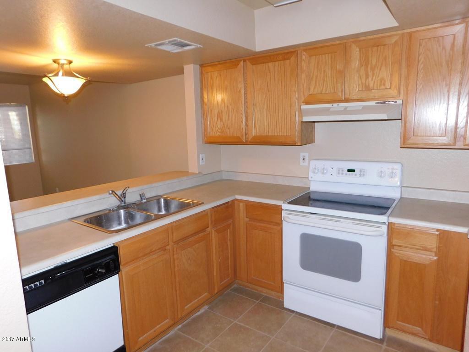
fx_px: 312
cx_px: 234
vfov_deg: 58.9
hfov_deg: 73.9
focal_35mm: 23
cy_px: 176
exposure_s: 1/30
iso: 200
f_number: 3
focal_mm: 4
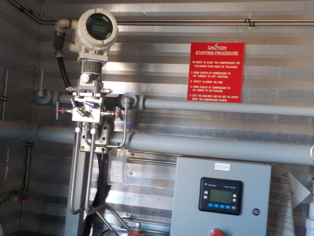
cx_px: 129
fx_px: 345
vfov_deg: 37.6
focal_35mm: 38
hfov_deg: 48.7
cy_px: 136
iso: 220
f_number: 3.3
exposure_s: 1/30
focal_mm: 4.1
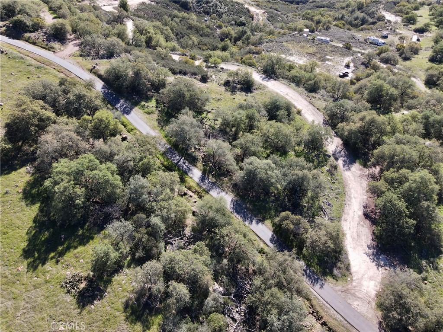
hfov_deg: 71.6
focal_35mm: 24
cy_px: 166
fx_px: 307
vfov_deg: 56.8
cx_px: 222
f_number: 2.8
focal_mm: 4.5
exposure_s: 1/15
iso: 320
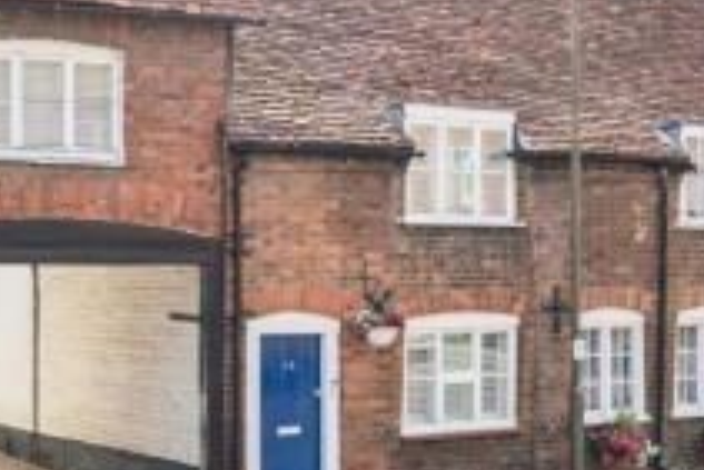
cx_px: 340
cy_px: 222
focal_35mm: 79
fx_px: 1546
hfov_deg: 25.7
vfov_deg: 17.3
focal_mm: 35
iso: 640
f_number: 8
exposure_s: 1/800
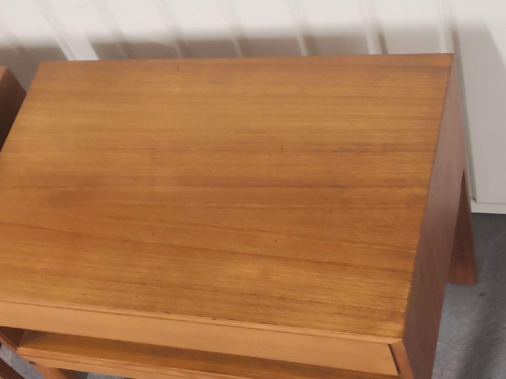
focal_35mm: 55
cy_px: 253
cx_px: 215
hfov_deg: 34.9
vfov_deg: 26.4
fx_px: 804
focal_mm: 3.95
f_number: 1.6
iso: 400
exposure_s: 1/33.3
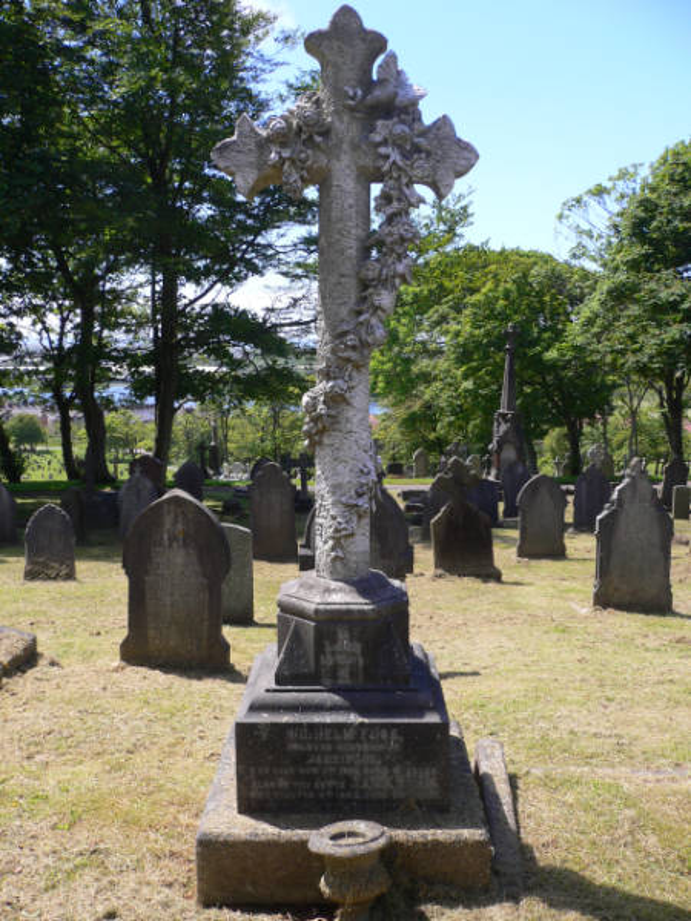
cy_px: 460
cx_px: 346
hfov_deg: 40.7
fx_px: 932
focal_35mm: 35
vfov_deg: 52.6
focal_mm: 5.8
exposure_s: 1/160
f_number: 5.6
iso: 80
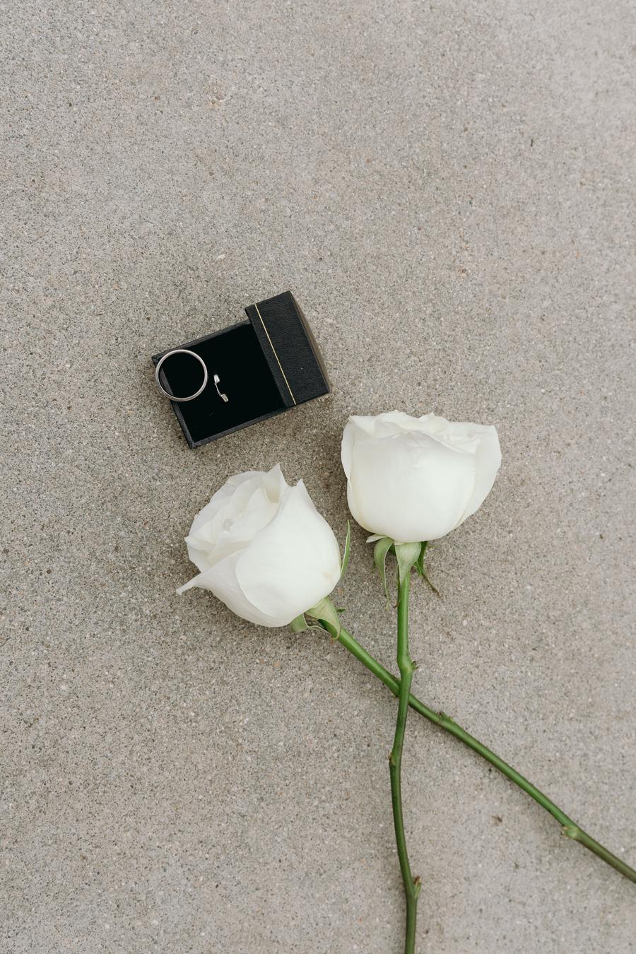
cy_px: 477
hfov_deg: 31.7
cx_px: 417
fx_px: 1113
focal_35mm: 42
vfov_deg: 46.4
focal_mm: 28
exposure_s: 1/800
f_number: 4.5
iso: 160
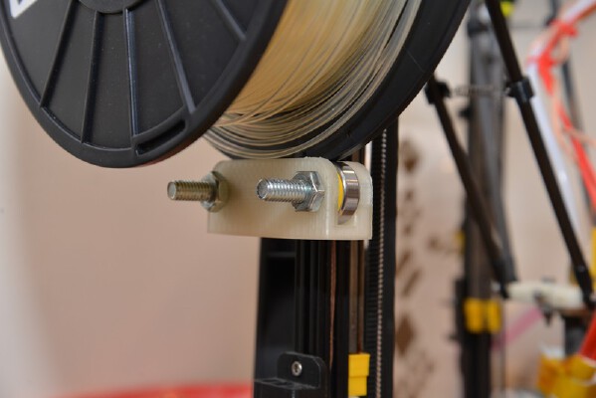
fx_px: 1408
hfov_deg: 23.9
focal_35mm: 85
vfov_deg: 16.1
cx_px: 298
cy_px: 199
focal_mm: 85
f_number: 7.1
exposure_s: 1/60
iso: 800
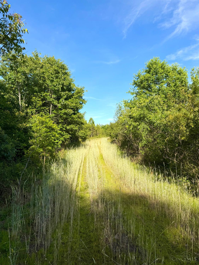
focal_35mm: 24
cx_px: 100
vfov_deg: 71.6
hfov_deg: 56.8
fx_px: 184
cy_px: 132
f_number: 1.78
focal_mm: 6.76
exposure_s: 1/2703
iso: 80
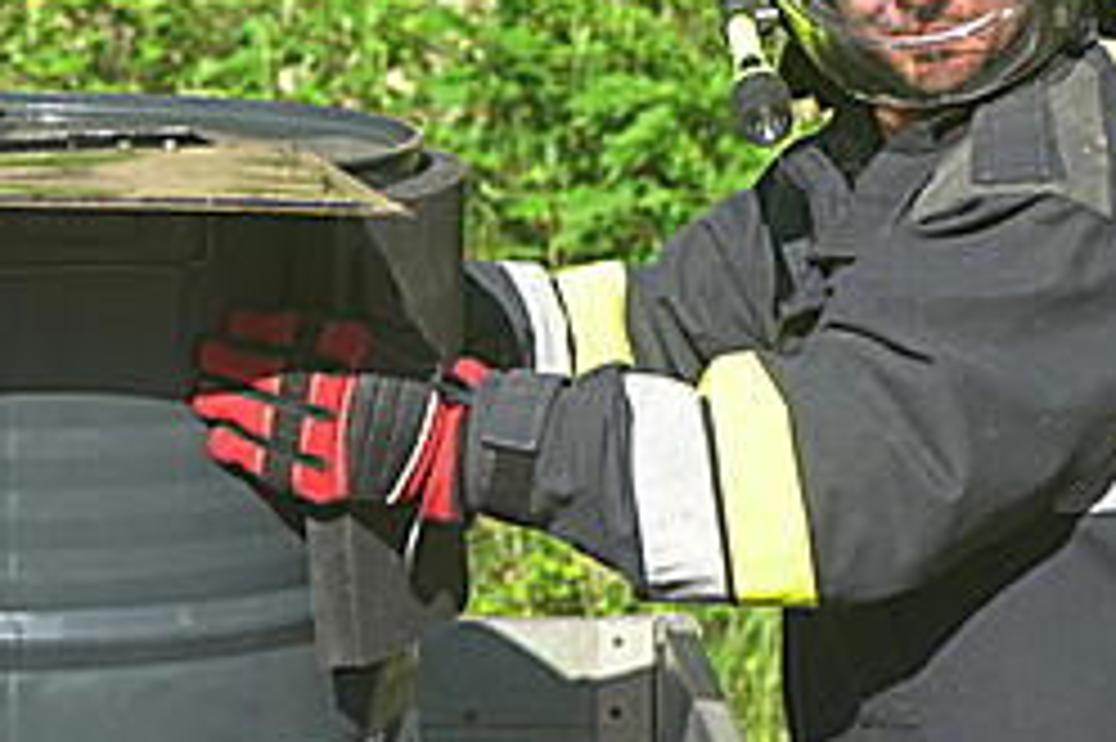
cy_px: -2
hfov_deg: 11.8
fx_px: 5390
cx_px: 405
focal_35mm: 174
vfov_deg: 7.8
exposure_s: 1/8000
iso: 1250
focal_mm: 70
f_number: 5.6
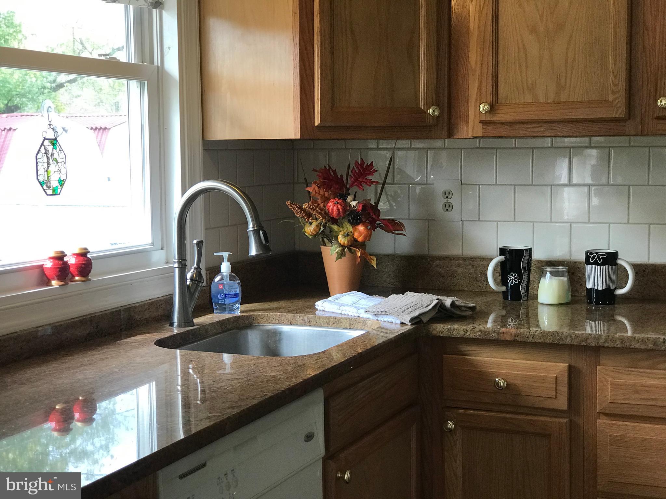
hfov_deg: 33.8
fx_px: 1097
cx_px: 333
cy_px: 250
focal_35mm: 57
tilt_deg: -6.2
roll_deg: +0.3
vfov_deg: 25.7
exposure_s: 1/60
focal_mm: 6.6
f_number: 2.8
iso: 64
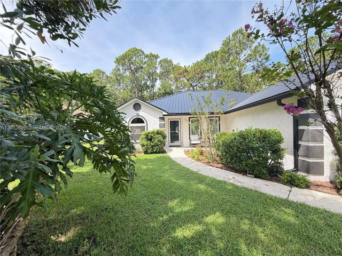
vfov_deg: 85.7
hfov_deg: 102.1
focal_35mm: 14
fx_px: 138
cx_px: 171
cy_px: 128
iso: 50
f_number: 2.2
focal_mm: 2.22
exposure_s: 1/215
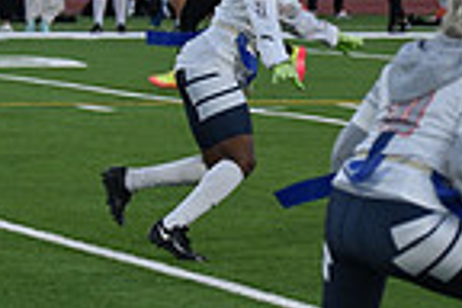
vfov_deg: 3.6
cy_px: -21
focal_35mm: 383
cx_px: 837
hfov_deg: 5.3
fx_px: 4915
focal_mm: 95
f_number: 2.8
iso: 500
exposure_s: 1/640
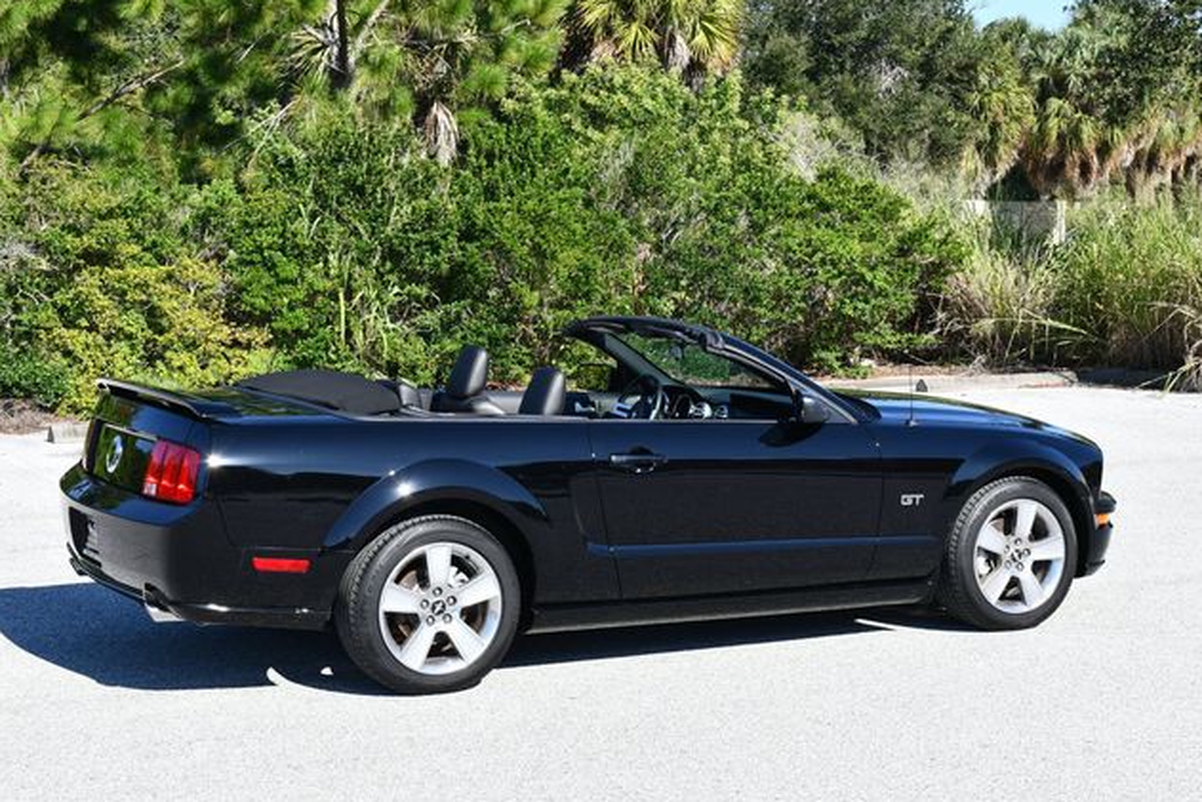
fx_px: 2171
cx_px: 608
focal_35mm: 65
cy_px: 404
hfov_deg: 31.0
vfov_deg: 20.9
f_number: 8
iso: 180
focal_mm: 32
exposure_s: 1/250
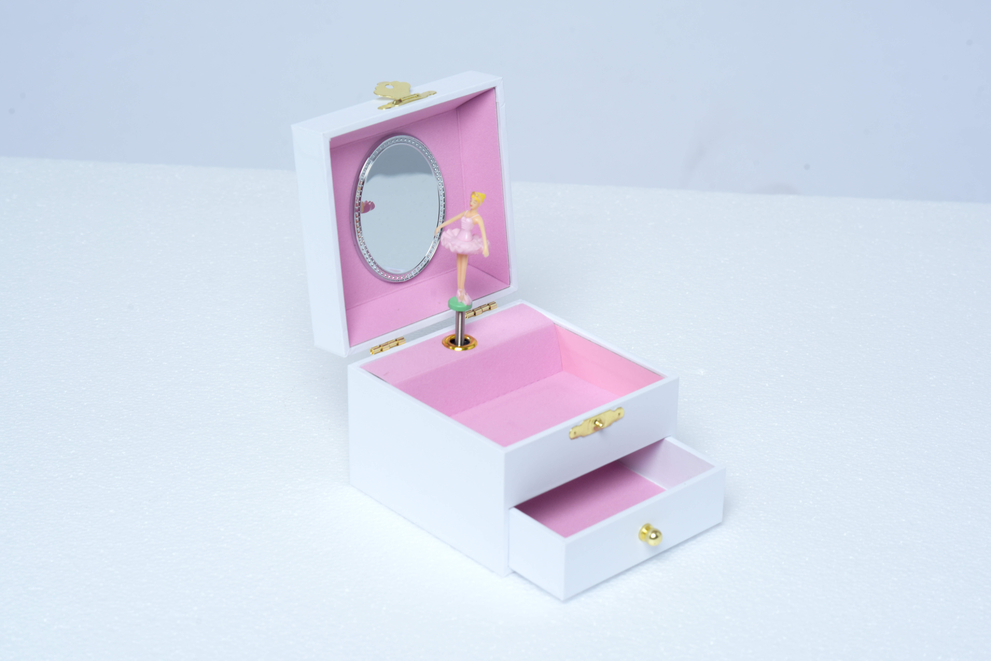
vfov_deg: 16.1
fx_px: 2340
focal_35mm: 85
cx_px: 496
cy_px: 330
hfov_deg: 23.9
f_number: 13
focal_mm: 85
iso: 320
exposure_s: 1/100
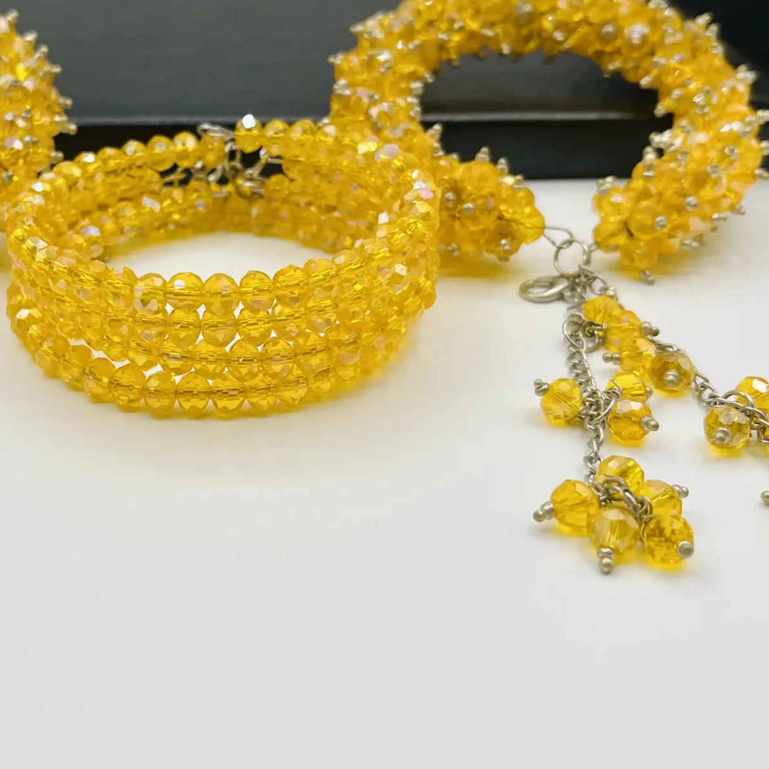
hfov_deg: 34.0
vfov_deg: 34.6
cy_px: 323
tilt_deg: -32.5
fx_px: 1232
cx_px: 197
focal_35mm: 49
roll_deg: -2.3
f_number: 1.6
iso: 50
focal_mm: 5.1
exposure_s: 1/1992
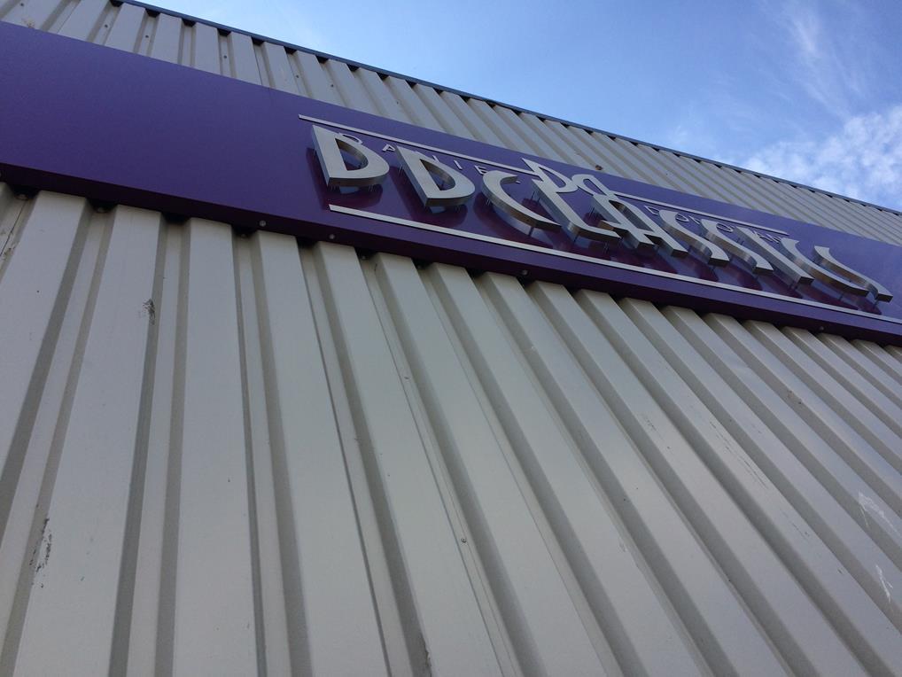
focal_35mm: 29
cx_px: 451
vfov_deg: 48.2
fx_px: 756
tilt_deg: +53.3
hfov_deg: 61.6
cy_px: 338
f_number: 2.2
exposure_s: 1/1520
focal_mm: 4.15
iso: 32
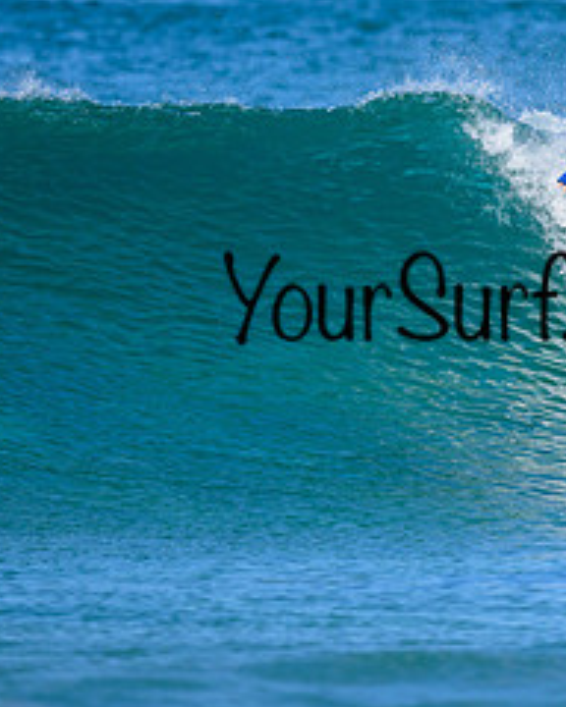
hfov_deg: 0.9
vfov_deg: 1.1
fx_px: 38068
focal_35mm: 1818
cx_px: 528
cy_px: 272
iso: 500
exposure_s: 1/2000
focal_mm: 800
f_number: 6.3
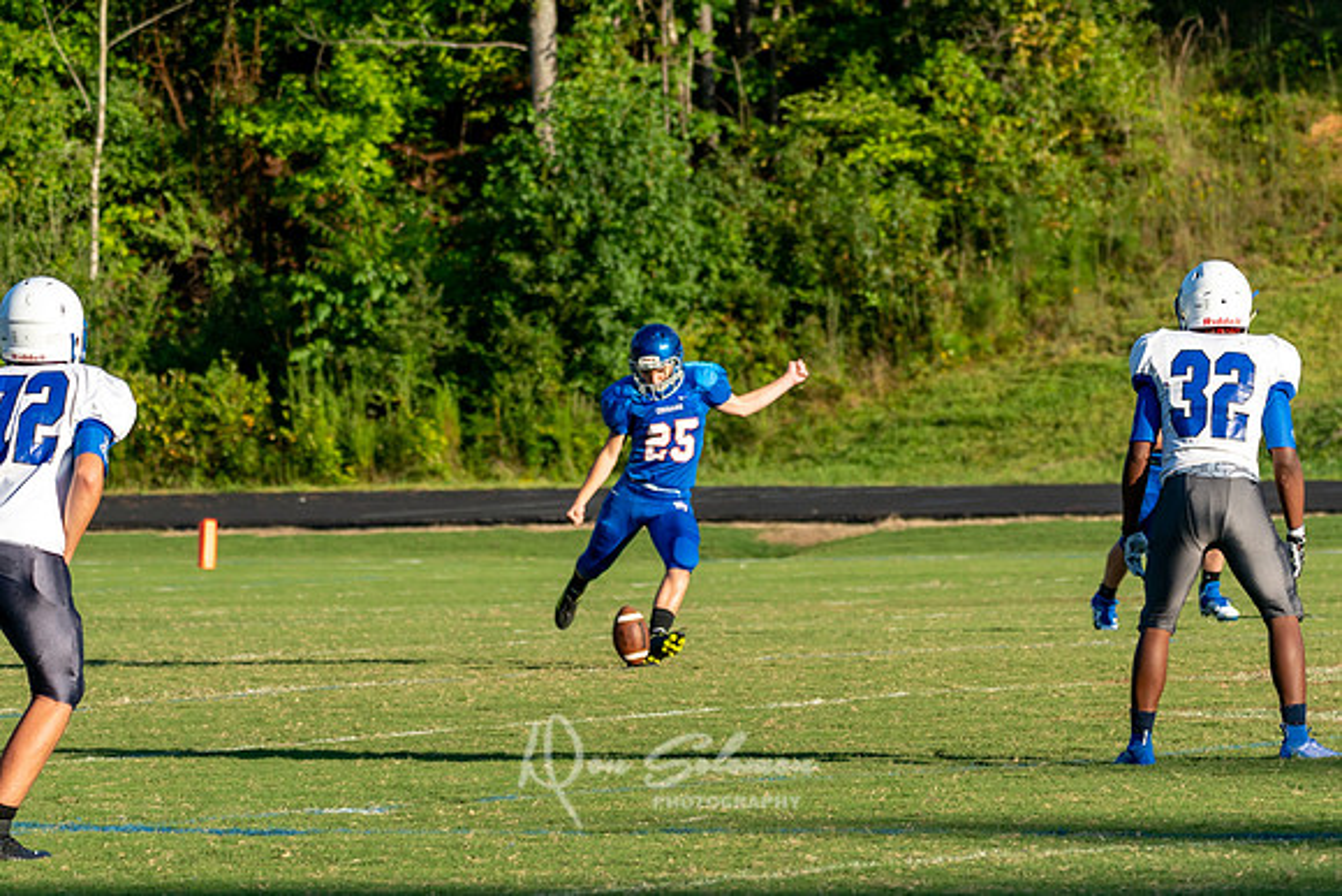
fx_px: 9668
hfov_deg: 7.9
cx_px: 894
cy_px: 613
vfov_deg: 5.3
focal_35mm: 259
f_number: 5
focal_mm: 141
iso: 160
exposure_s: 1/500
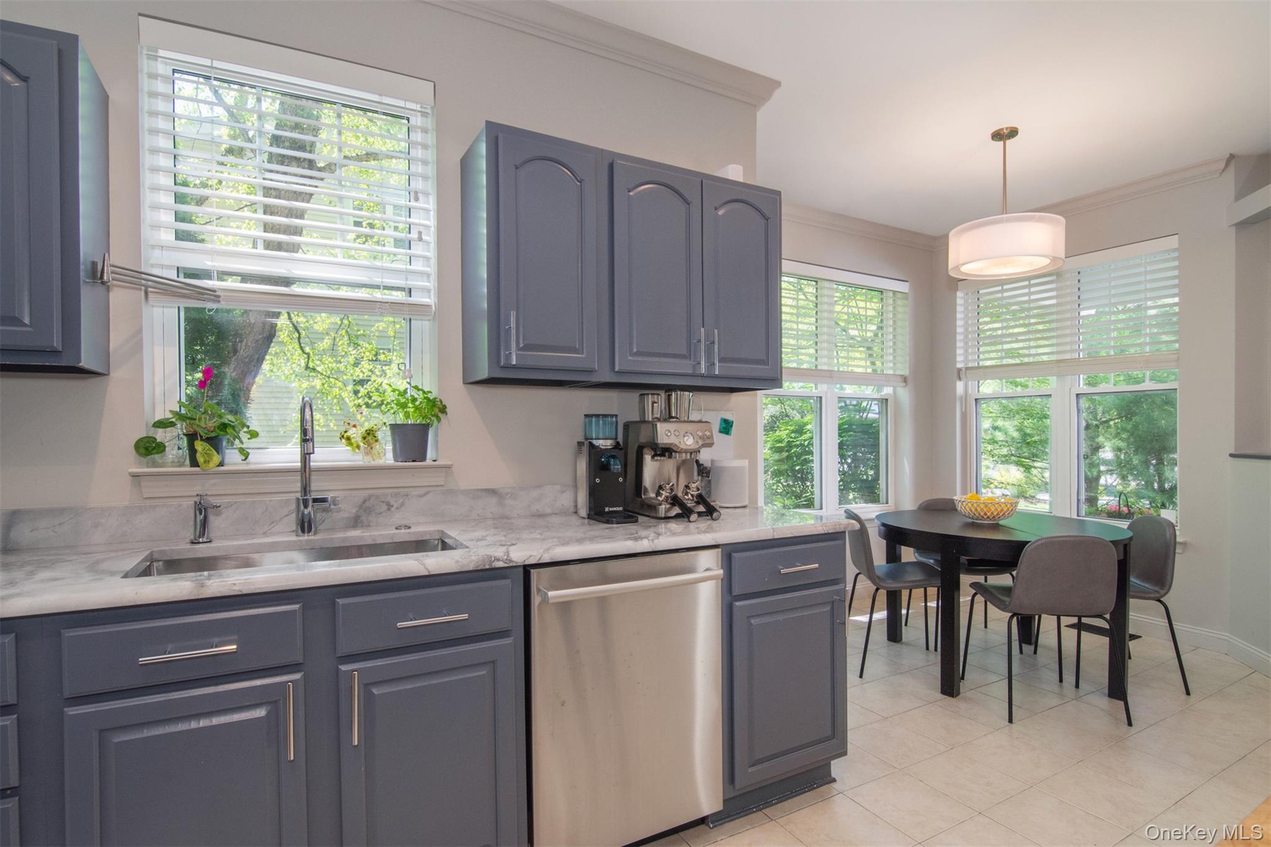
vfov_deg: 72.0
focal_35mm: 16
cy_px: 424
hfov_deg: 95.0
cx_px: 636
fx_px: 582
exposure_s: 1/80
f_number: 11
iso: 640
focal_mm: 11
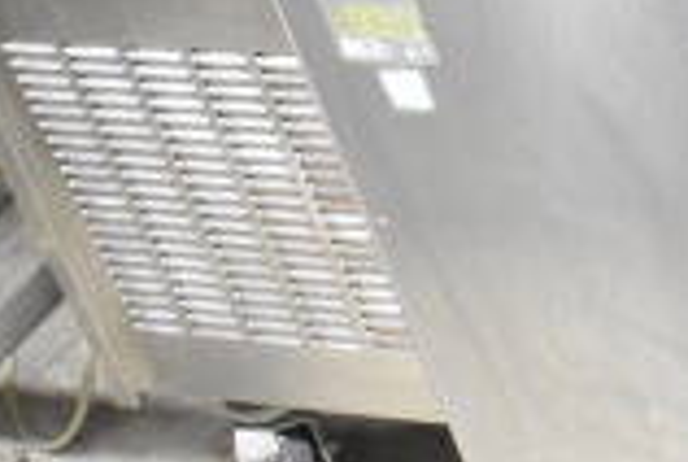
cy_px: 28
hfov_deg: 14.0
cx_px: 1171
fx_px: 2545
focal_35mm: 133
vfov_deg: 10.3
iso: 2200
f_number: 3.8
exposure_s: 1/40
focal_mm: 23
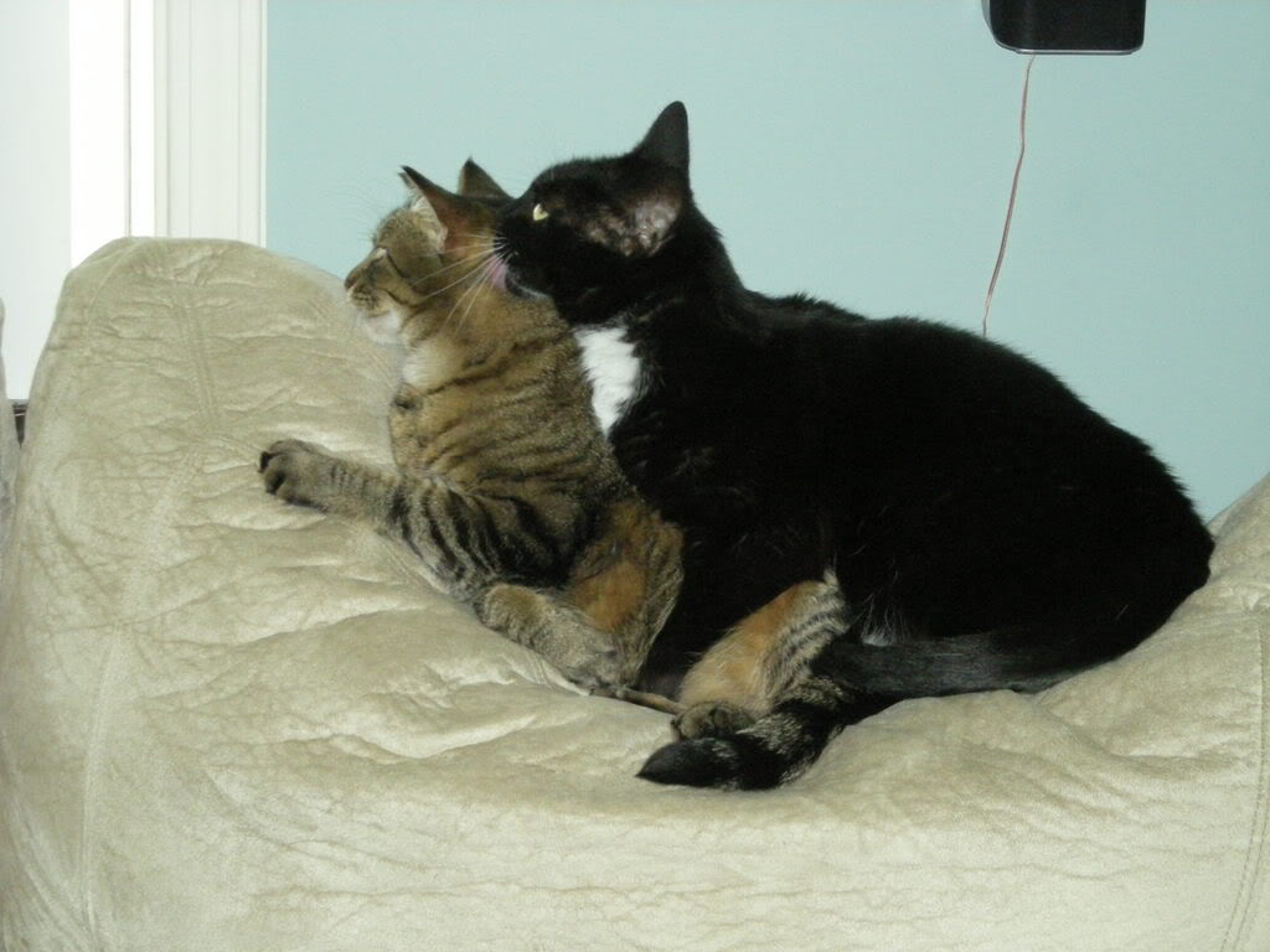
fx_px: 3852
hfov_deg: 18.7
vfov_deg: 14.1
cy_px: 476
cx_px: 635
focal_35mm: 105
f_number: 4.7
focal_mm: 17.1
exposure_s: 1/60
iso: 430
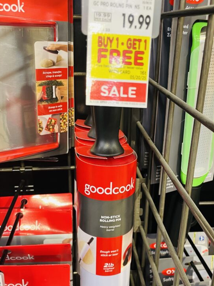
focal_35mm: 37
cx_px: 111
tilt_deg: -24.0
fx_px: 305
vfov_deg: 49.9
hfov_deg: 38.7
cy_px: 166
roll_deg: -2.0
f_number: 1.6
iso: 125
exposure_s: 1/60
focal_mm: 4.2
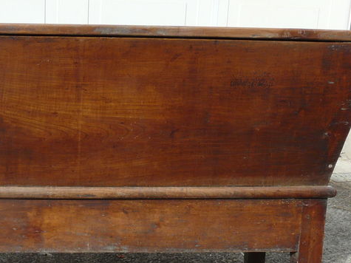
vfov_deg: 24.7
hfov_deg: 32.3
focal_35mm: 59
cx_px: 103
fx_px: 598
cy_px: 164
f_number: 5
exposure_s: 1/200
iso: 100
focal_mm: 4.6
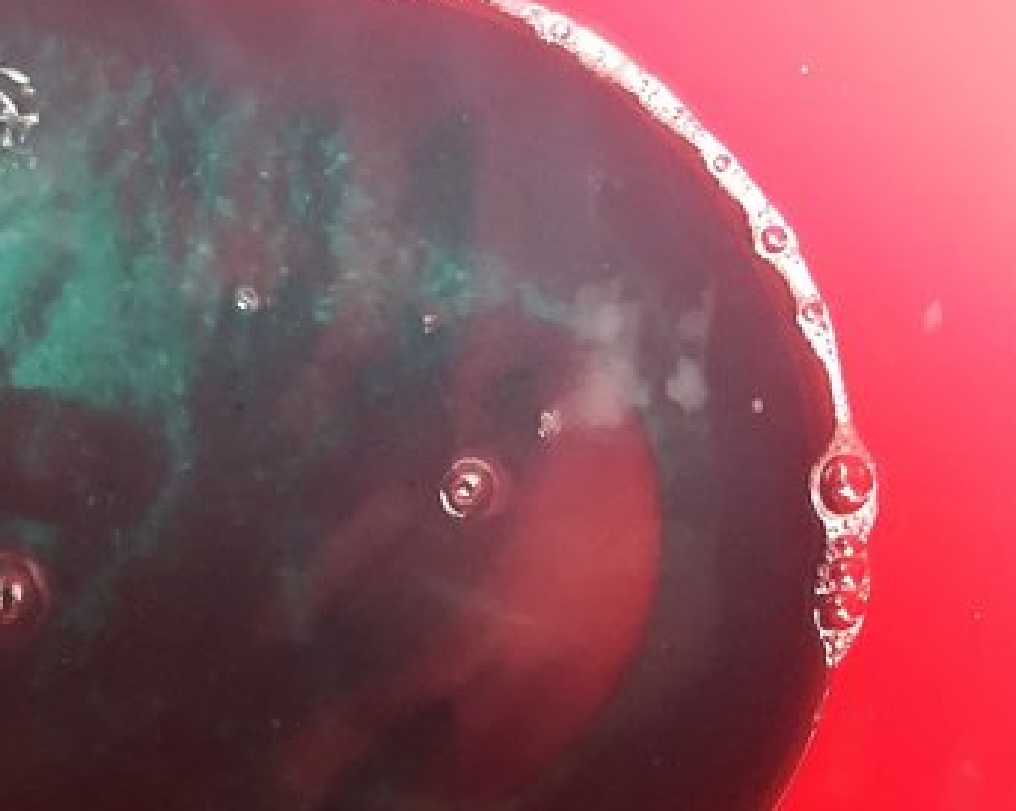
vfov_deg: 26.9
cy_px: 548
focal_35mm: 56
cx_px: 56
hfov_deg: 31.6
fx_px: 1682
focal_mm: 3.99
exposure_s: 1/6
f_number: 1.8
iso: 80
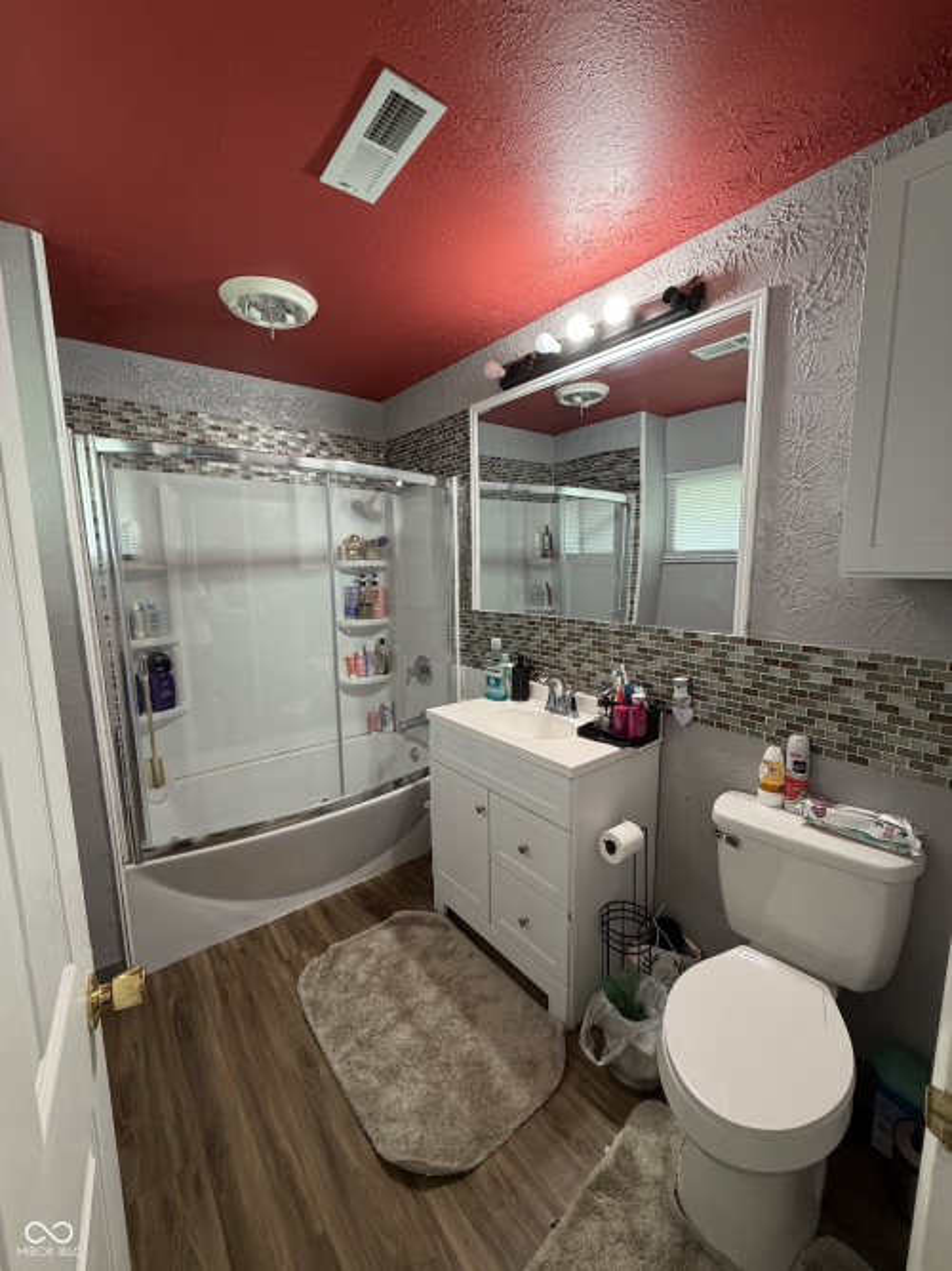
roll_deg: +1.1
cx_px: 476
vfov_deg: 102.1
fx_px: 514
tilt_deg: -8.2
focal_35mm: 14
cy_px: 636
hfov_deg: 85.7
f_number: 2.2
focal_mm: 2.22
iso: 320
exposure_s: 1/60
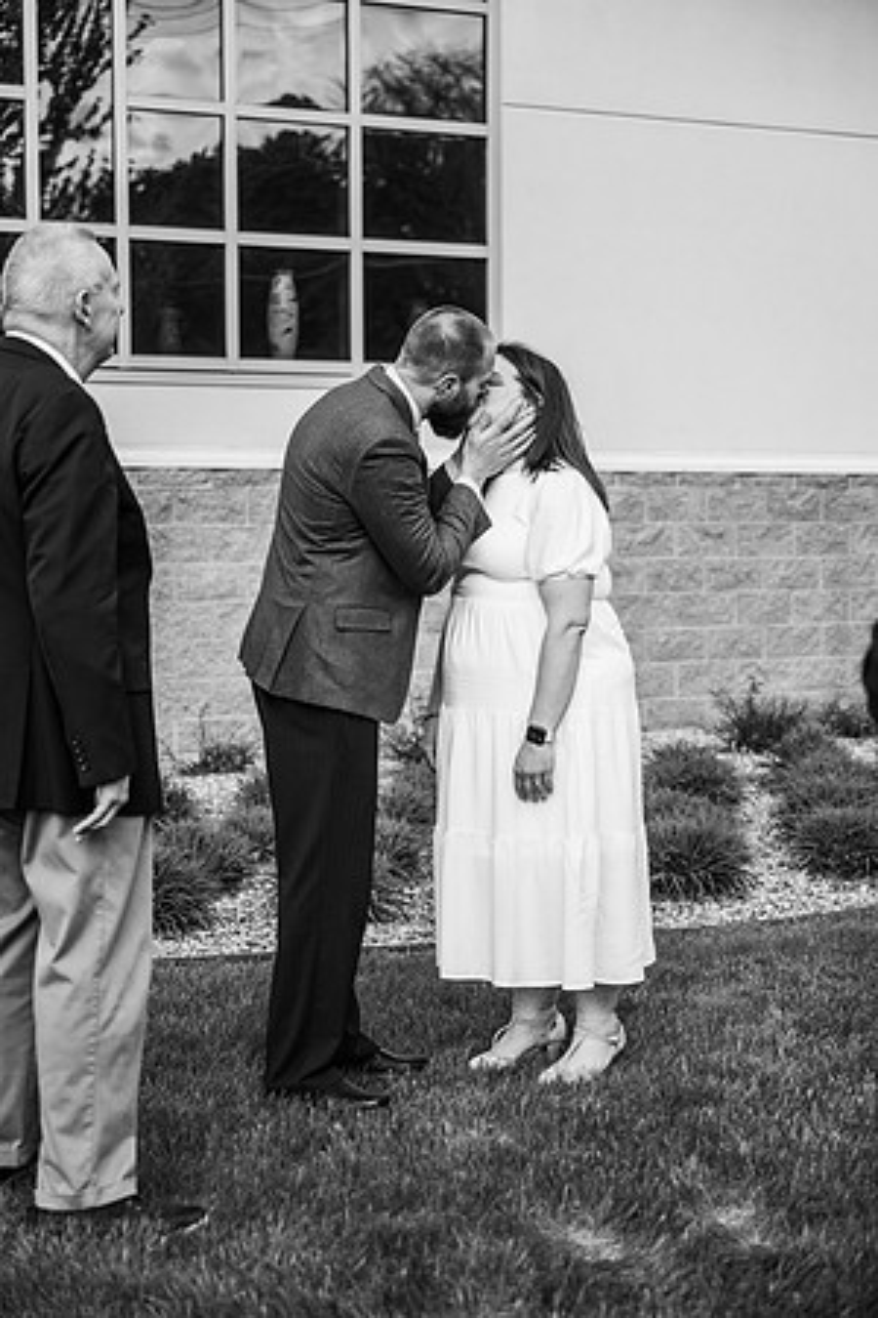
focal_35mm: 57
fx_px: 2085
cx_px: 439
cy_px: 659
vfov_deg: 35.1
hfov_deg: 23.8
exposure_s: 1/1600
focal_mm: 57
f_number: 2.8
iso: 200
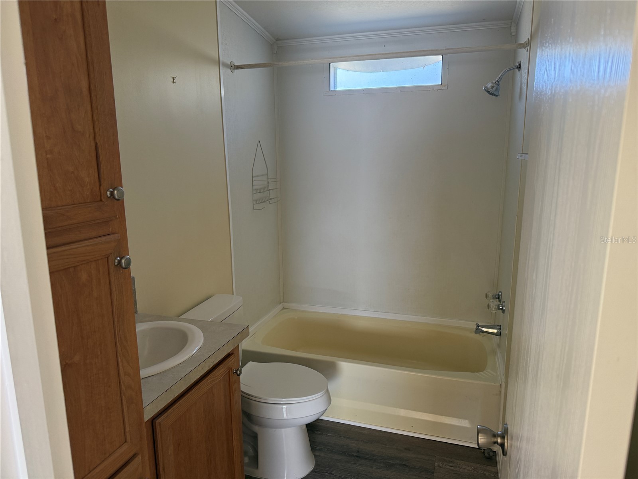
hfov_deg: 71.6
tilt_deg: -11.3
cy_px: 240
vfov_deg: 56.8
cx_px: 319
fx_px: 442
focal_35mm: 24
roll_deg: +1.1
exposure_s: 1/112
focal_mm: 6.76
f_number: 1.78
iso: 200
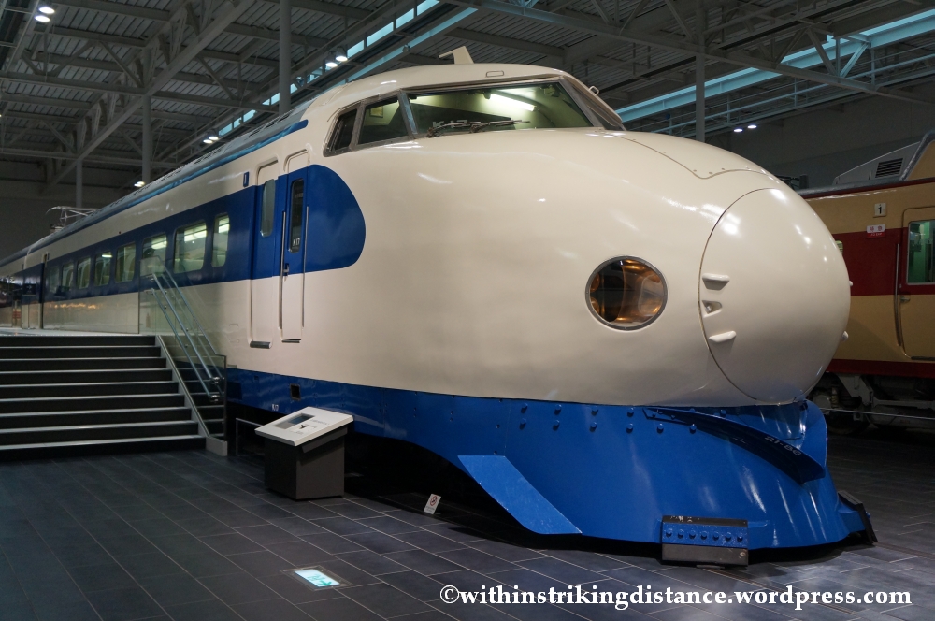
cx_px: 468
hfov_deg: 53.2
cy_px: 310
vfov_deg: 36.8
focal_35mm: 36
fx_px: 934
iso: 1000
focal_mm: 24
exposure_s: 1/160
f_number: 4
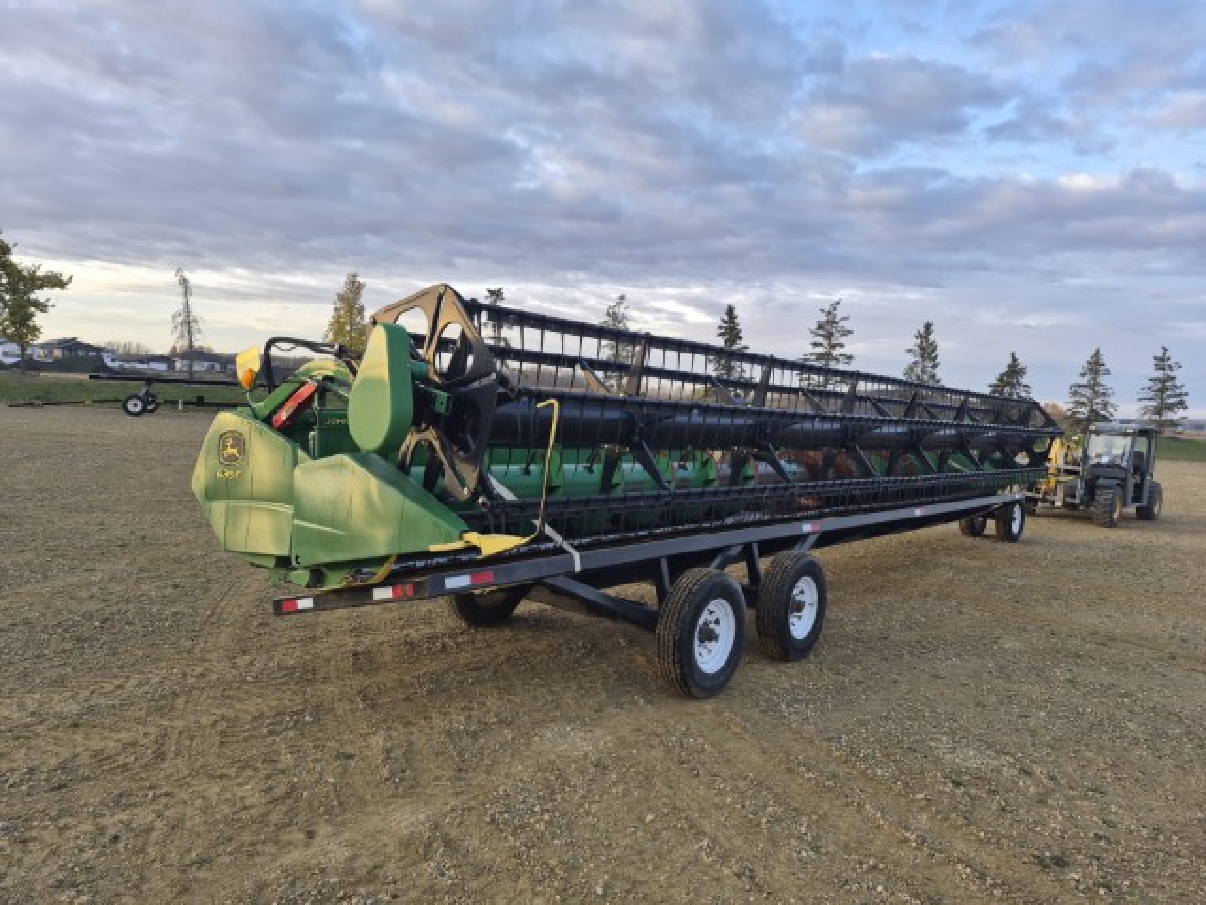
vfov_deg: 58.9
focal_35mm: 23
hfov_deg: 73.9
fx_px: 801
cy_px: 452
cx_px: 603
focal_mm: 5.4
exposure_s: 1/180
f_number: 1.8
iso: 32
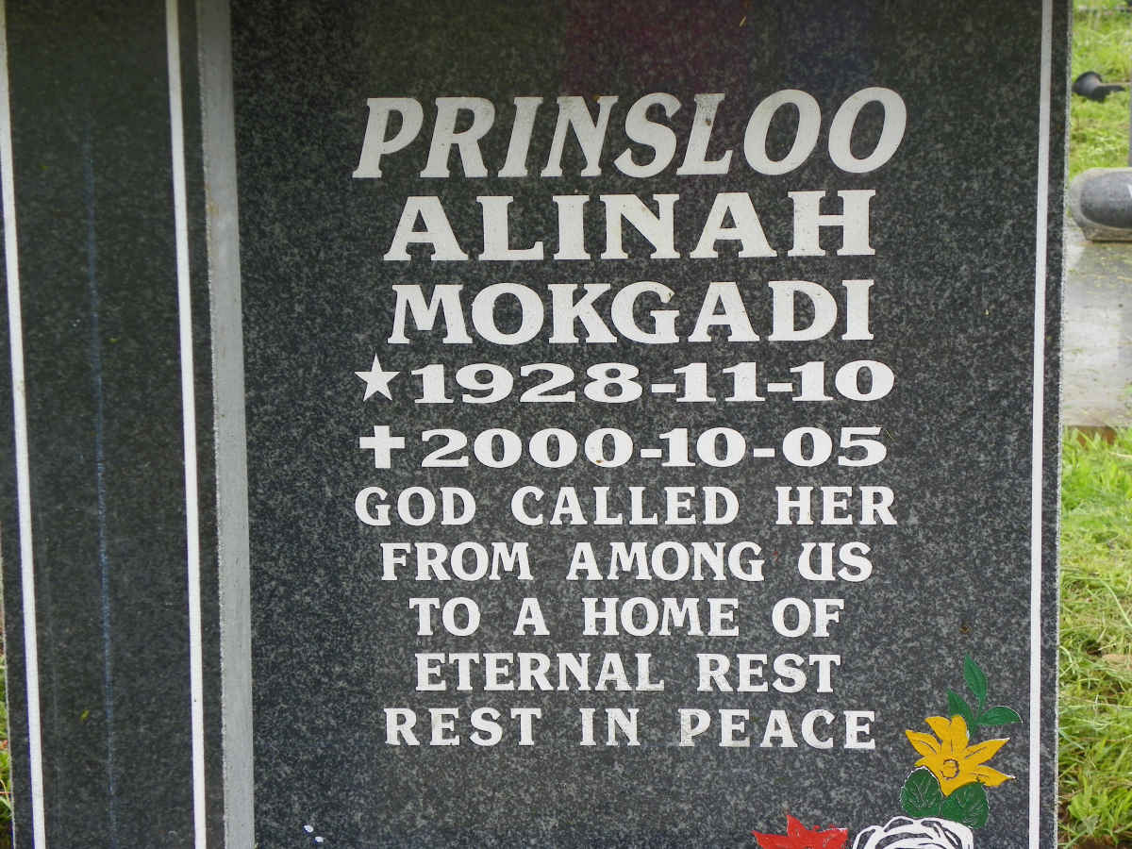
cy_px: 424
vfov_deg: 17.8
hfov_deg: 23.6
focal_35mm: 83
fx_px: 2714
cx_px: 566
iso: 64
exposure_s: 1/125
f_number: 4
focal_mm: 14.7
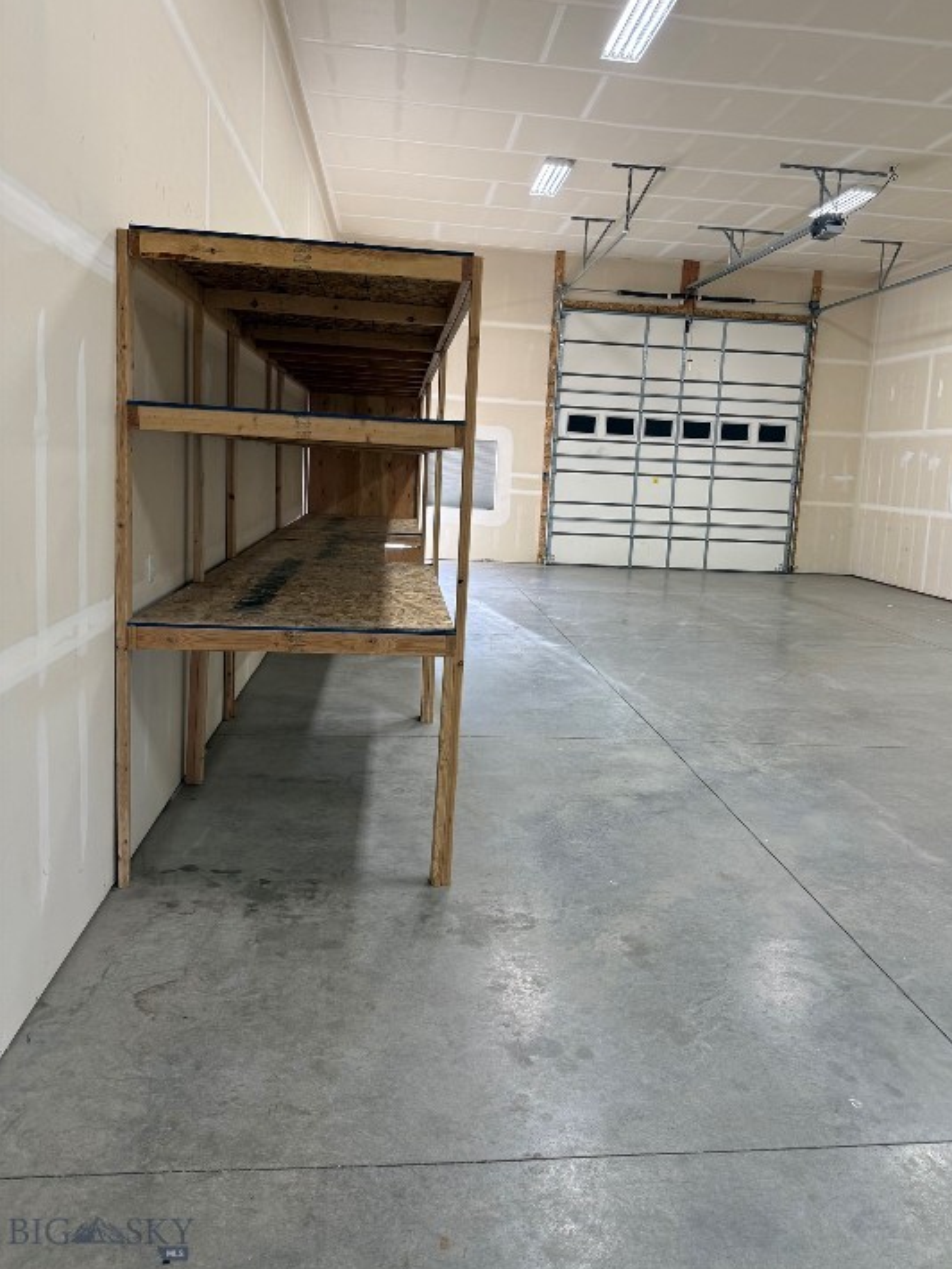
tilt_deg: -7.1
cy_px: 587
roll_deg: -3.9
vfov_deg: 67.2
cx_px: 514
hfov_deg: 53.0
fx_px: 953
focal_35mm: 26
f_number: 1.78
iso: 125
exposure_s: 1/126
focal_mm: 6.76
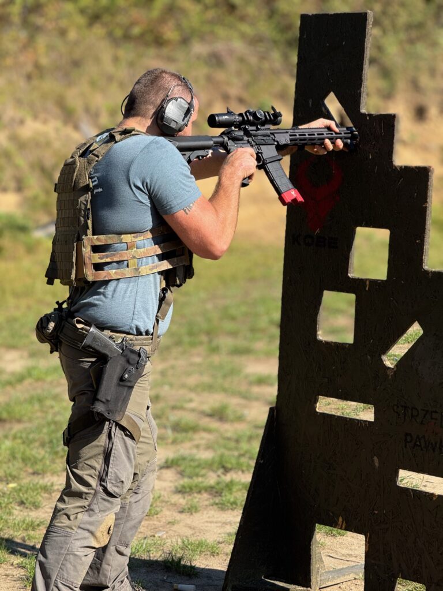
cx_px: 222
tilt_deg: -6.4
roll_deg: -0.5
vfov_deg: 16.4
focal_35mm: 120
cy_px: 296
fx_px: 2048
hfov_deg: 12.3
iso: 50
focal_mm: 15.66
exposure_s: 1/793
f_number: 2.8
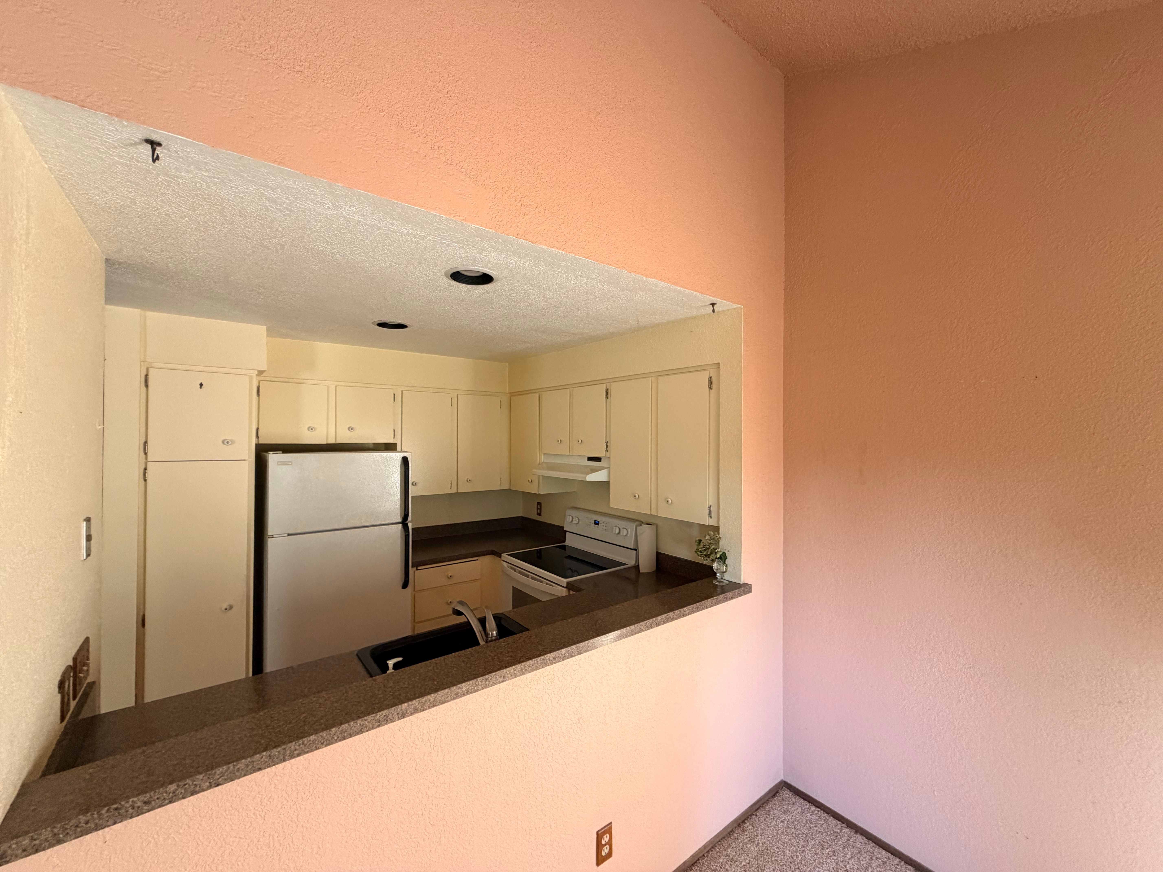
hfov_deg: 102.1
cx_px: 582
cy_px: 436
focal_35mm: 14
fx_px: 470
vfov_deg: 85.7
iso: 320
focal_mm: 2.22
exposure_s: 1/118
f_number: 2.2
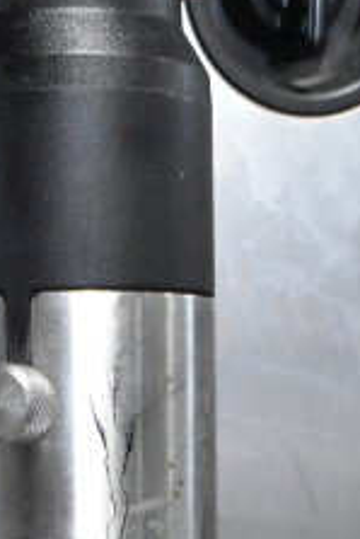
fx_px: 2487
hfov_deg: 8.3
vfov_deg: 11.5
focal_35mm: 166
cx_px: 31
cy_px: 958
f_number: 8
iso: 6400
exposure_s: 1/250
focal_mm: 27
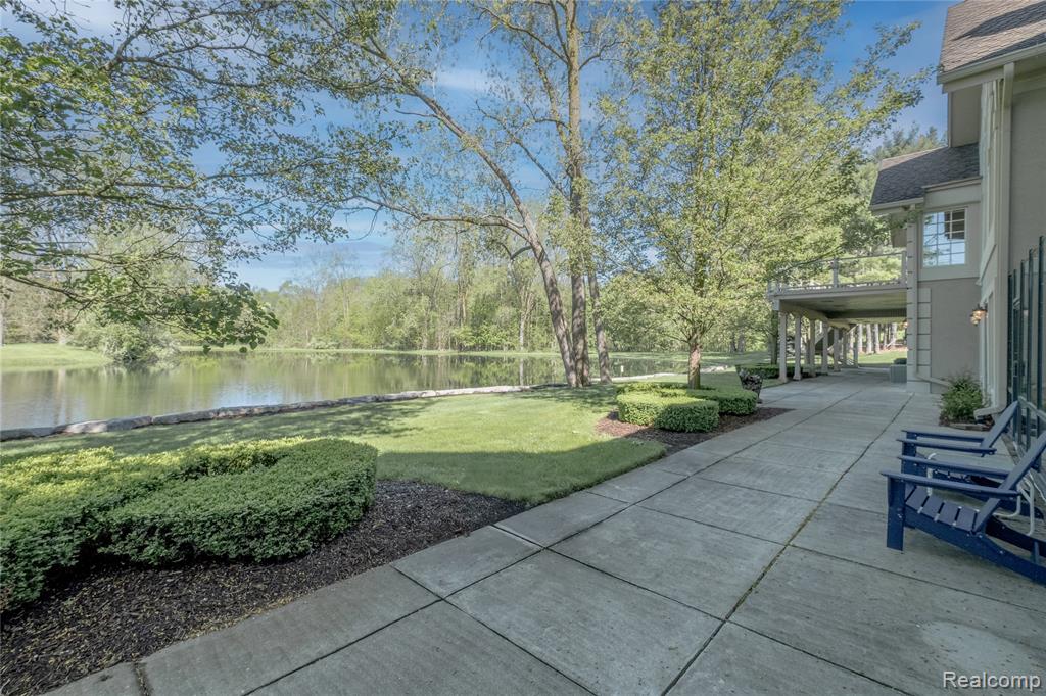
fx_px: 436
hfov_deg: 100.4
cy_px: 348
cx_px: 523
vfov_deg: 77.3
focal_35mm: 15
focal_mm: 10
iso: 800
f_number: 7.1
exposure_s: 1/200
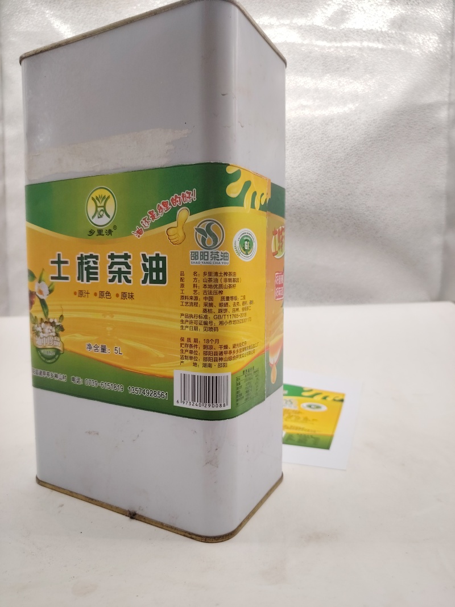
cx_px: 228
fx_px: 421
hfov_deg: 56.8
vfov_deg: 71.6
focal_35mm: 24
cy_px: 304
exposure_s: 1/400
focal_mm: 5.25
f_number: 1.75
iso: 759
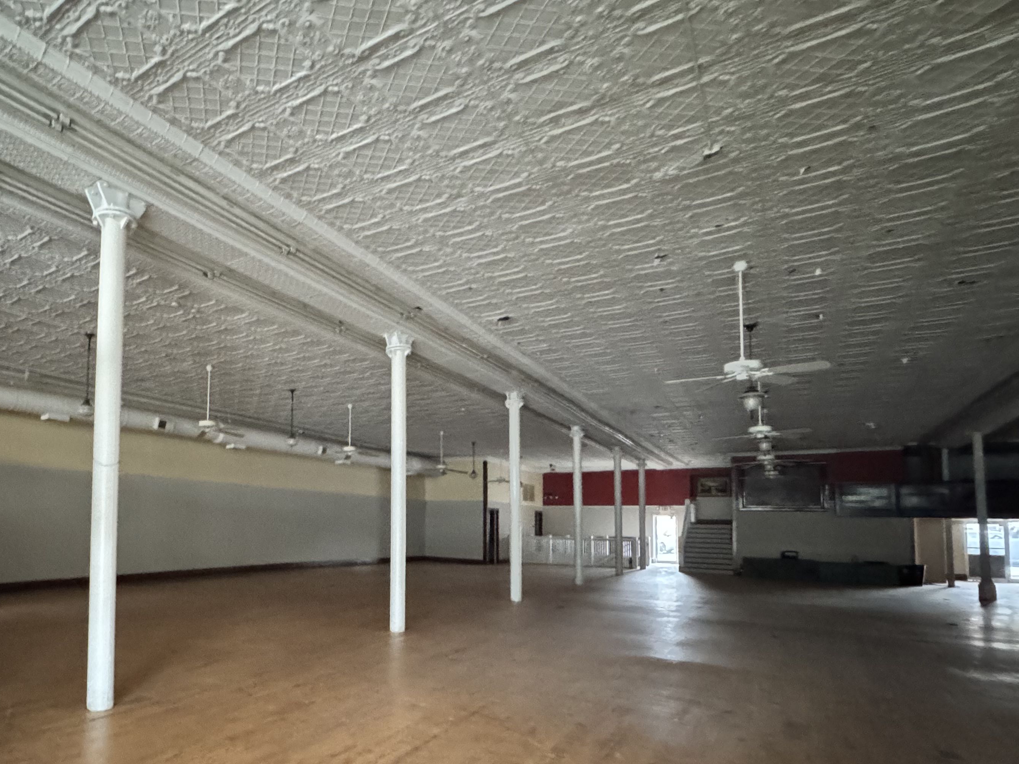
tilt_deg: +4.6
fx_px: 618
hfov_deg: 74.2
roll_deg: -0.6
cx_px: 274
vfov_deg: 62.4
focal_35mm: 21
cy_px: 488
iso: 1600
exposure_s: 1/32
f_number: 2.2
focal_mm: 2.22
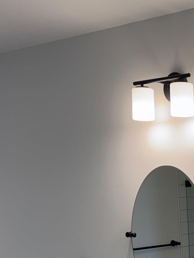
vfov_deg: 21.7
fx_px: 620
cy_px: 314
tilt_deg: -7.5
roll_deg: -1.1
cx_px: 238
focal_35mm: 83
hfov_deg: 16.9
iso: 80
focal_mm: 6.76
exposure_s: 1/120
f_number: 1.78
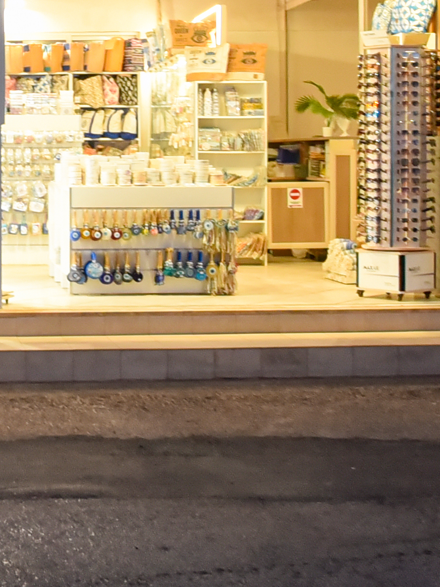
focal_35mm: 70
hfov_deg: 17.4
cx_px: -332
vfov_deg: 27.0
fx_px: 1186
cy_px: 80
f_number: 4
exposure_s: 1/80
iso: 1600
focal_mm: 15
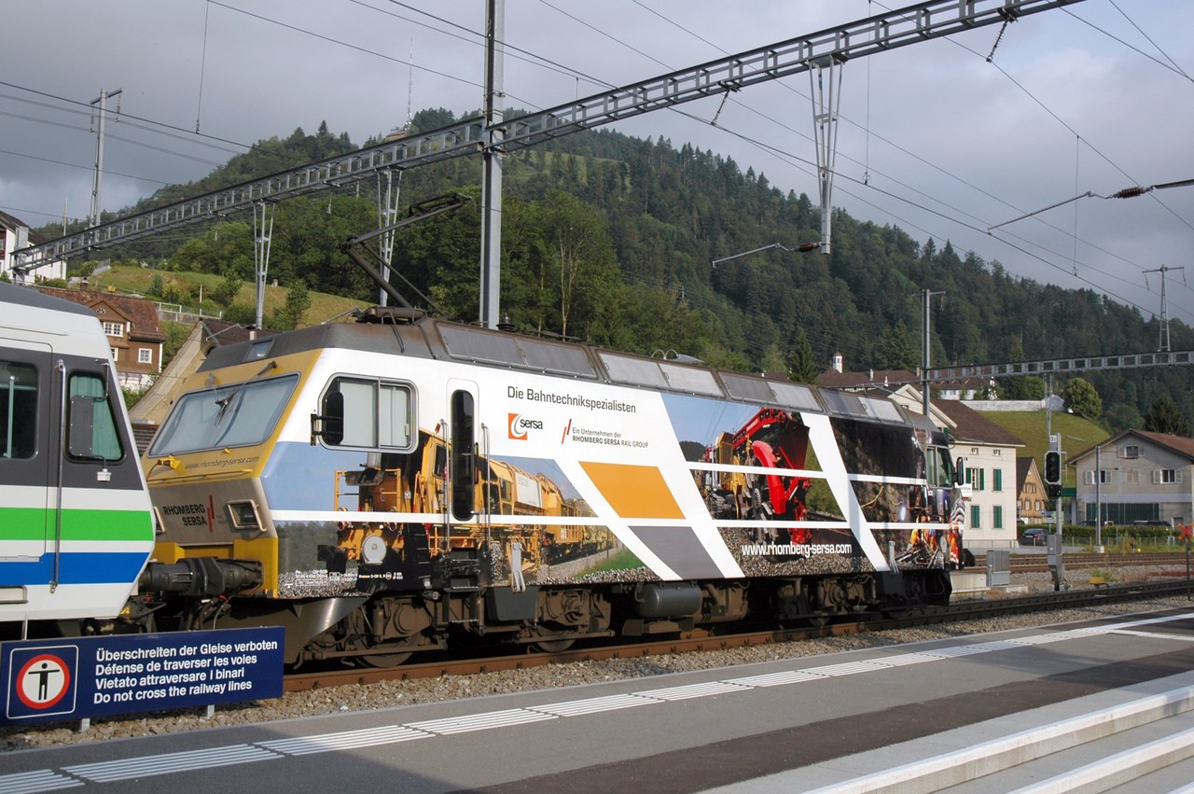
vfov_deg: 35.4
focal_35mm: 38
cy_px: 397
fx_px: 1243
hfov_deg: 51.3
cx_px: 597
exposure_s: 1/1250
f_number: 5
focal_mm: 25
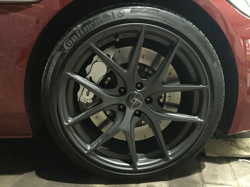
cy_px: 94
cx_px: 125
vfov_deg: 48.2
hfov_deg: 61.7
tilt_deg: -11.2
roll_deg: -2.6
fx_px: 209
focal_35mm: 29
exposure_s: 1/4
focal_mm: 4.15
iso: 400
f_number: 2.2
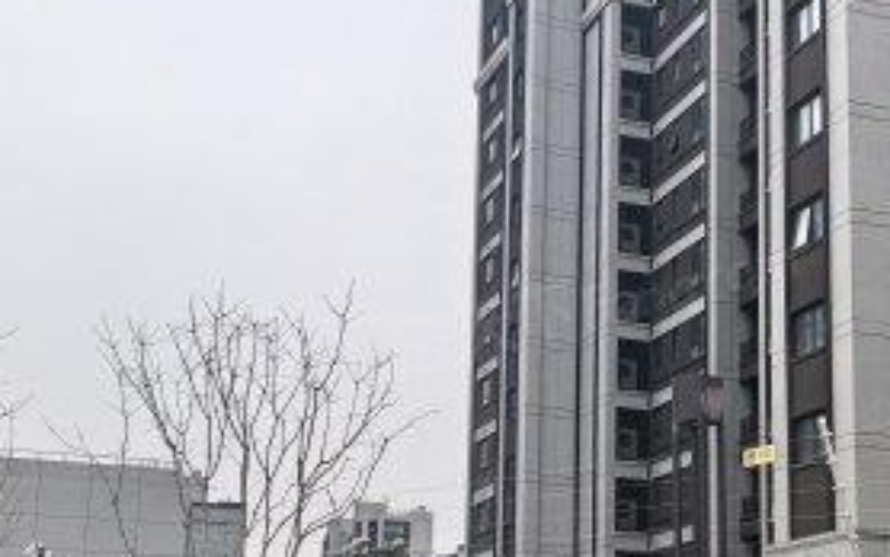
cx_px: 523
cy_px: 461
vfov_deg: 22.8
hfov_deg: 36.2
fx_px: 1359
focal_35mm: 56
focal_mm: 6.98
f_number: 2
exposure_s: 1/218
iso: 50
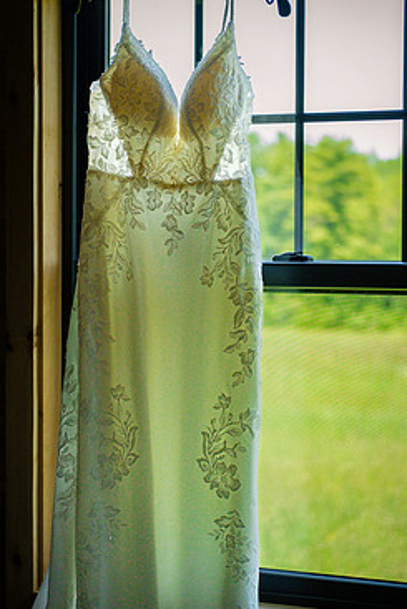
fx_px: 1559
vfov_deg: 22.1
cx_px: 181
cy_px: 305
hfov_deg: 14.9
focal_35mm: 92
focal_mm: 50
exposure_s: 1/3500
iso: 1600
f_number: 2
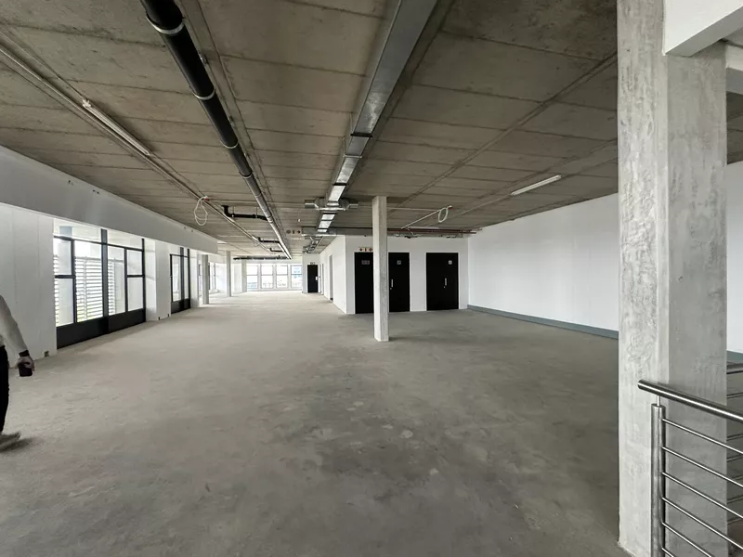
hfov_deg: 102.1
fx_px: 300
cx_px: 372
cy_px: 278
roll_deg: -0.7
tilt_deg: -2.2
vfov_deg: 85.7
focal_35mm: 14
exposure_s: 1/64
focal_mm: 2.22
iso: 320
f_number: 2.2
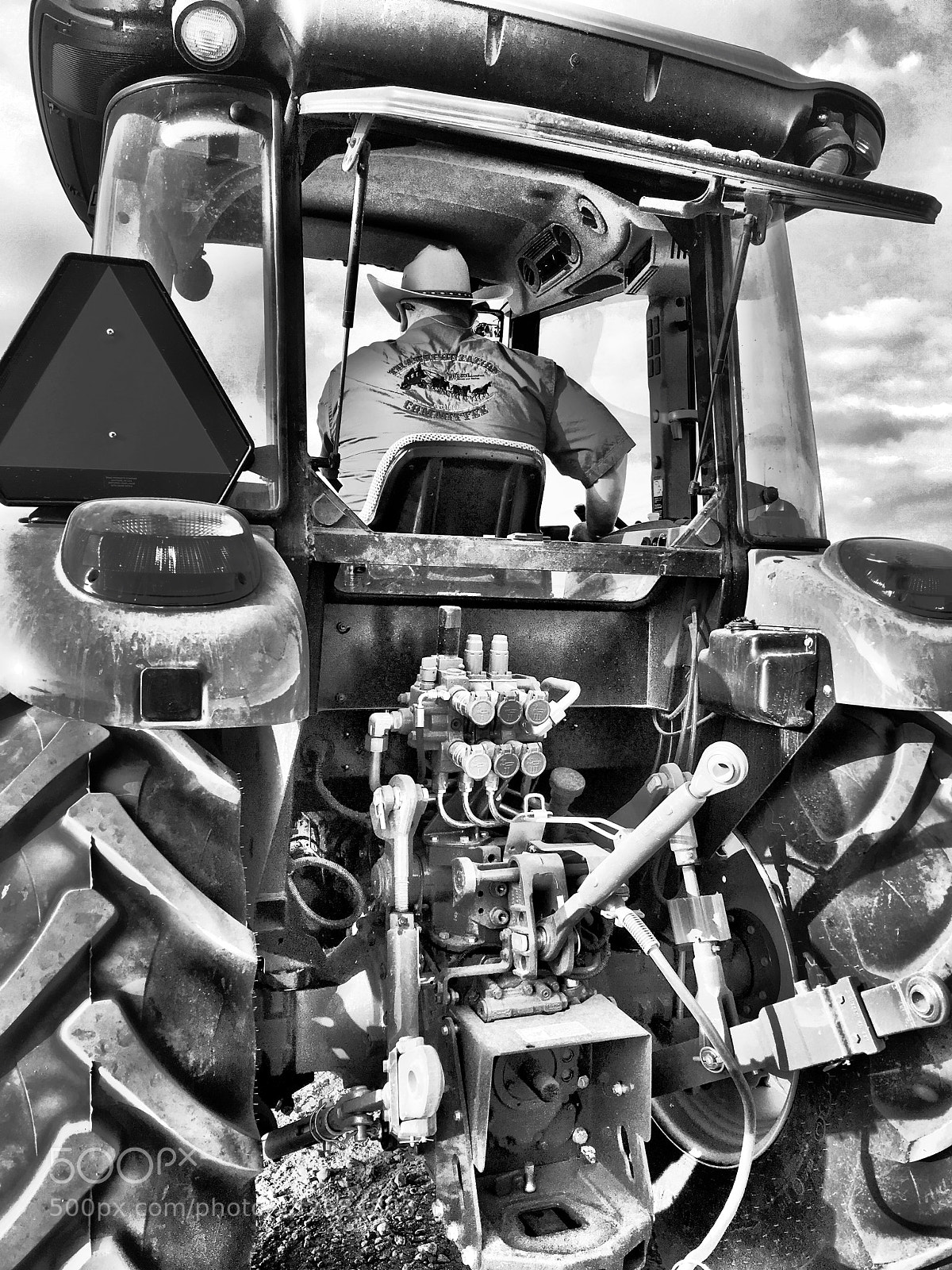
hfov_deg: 48.2
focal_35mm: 29
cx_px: 476
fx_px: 1063
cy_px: 635
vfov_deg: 61.7
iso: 25
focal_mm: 4.15
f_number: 2.2
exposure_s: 1/366
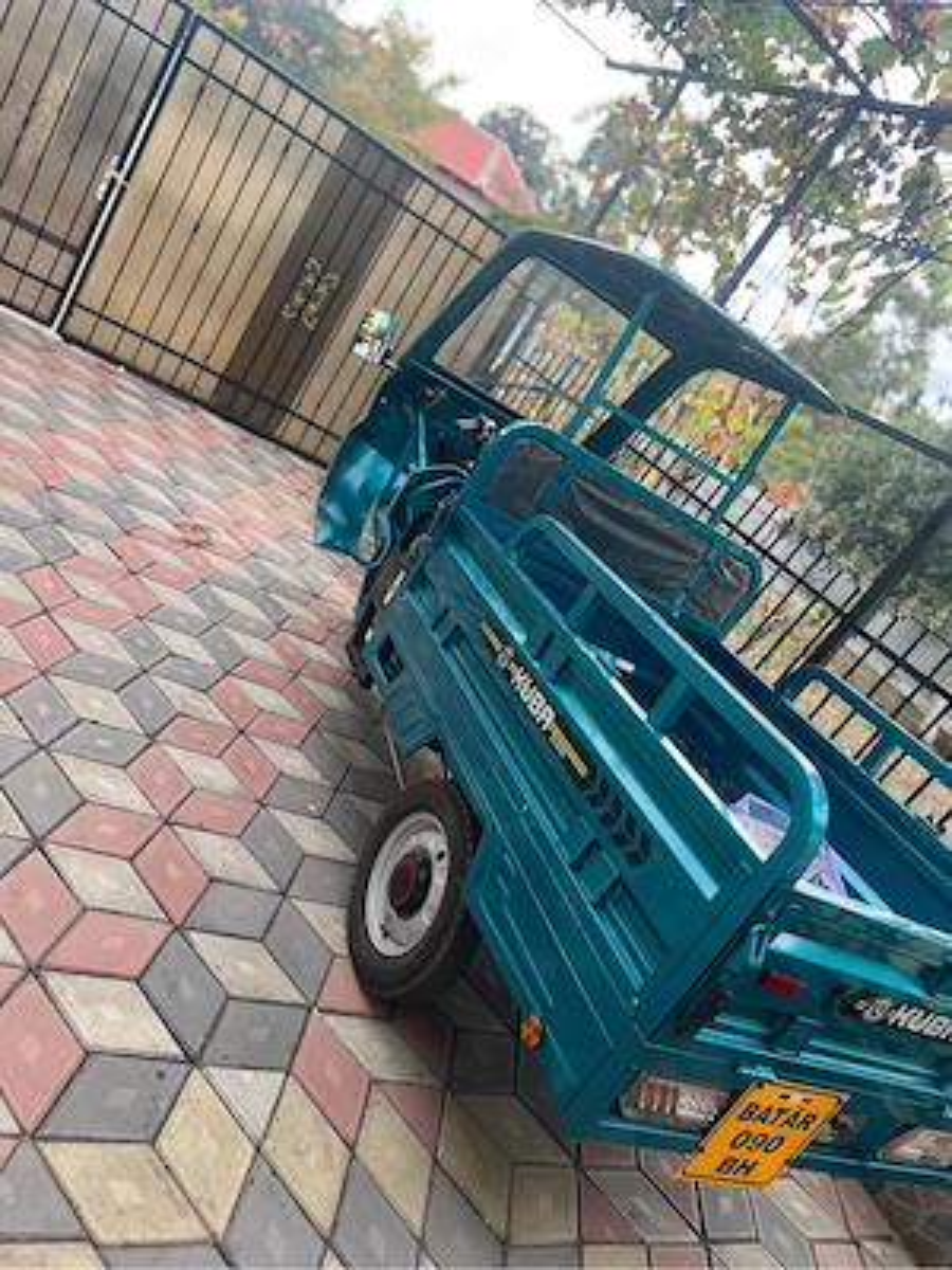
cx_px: 476
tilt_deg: -17.4
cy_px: 635
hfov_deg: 53.1
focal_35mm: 26
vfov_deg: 67.3
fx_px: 953
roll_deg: -35.3
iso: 50
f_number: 1.5
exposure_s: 1/513
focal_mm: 5.7
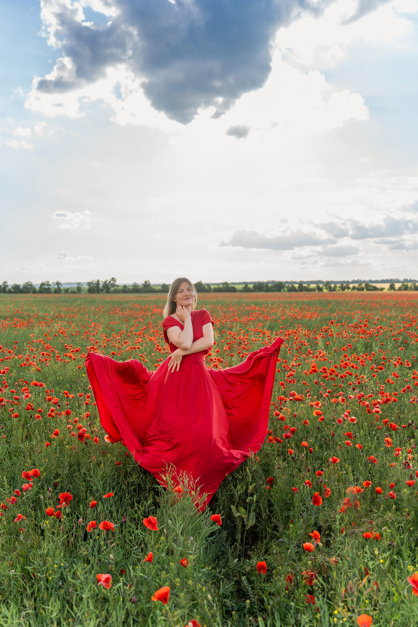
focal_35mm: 38
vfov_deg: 50.7
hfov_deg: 35.1
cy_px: 310
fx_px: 662
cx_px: 207
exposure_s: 1/800
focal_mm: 36
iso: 125
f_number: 3.2
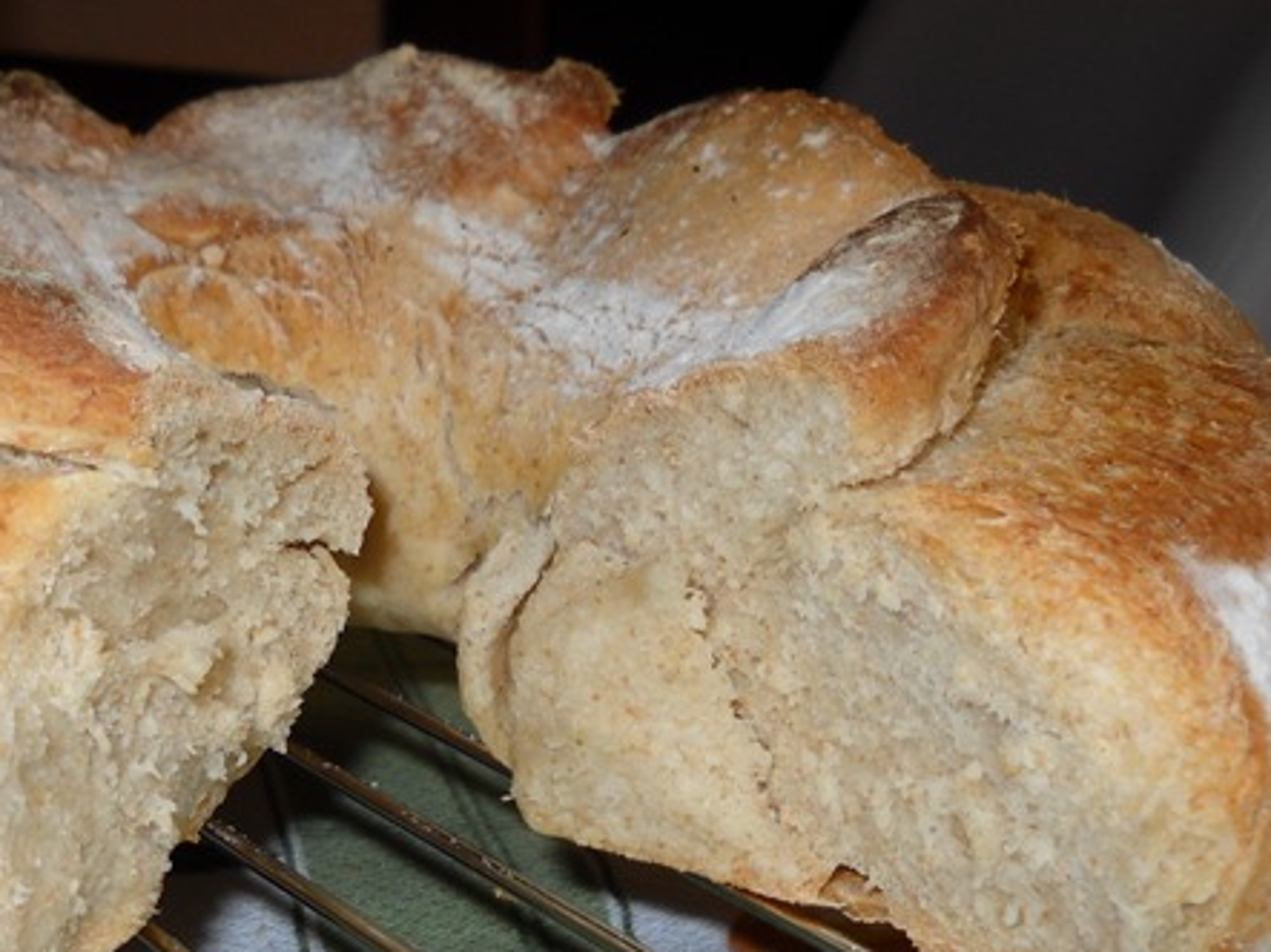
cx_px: 450
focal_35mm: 74
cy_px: 708
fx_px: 2716
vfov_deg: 19.8
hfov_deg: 26.2
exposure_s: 1/30
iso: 64
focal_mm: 6.72
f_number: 3.1
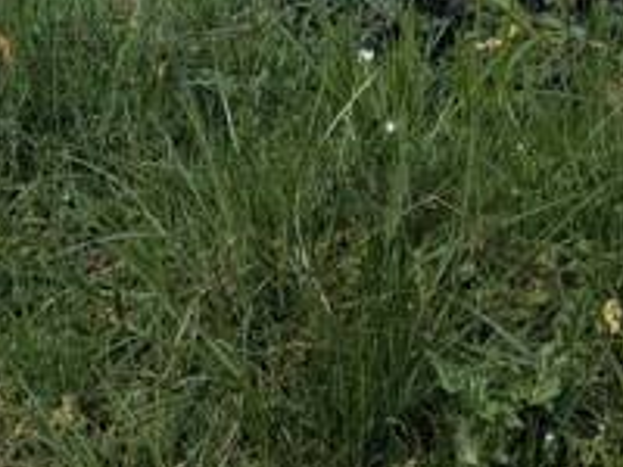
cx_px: 336
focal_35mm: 108
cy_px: -321
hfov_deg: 18.2
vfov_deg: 12.7
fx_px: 1944
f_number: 1.73
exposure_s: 1/2336
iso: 59
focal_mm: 4.38
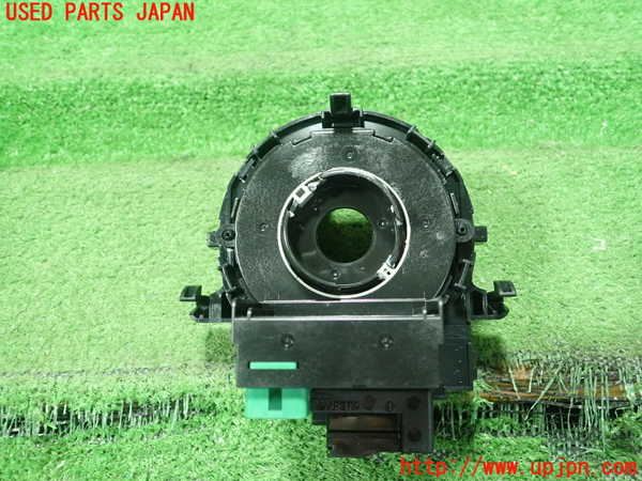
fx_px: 556
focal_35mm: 30
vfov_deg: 46.8
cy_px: 240
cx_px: 321
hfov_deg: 60.0
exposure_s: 1/80
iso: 800
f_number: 2.3
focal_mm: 5.5
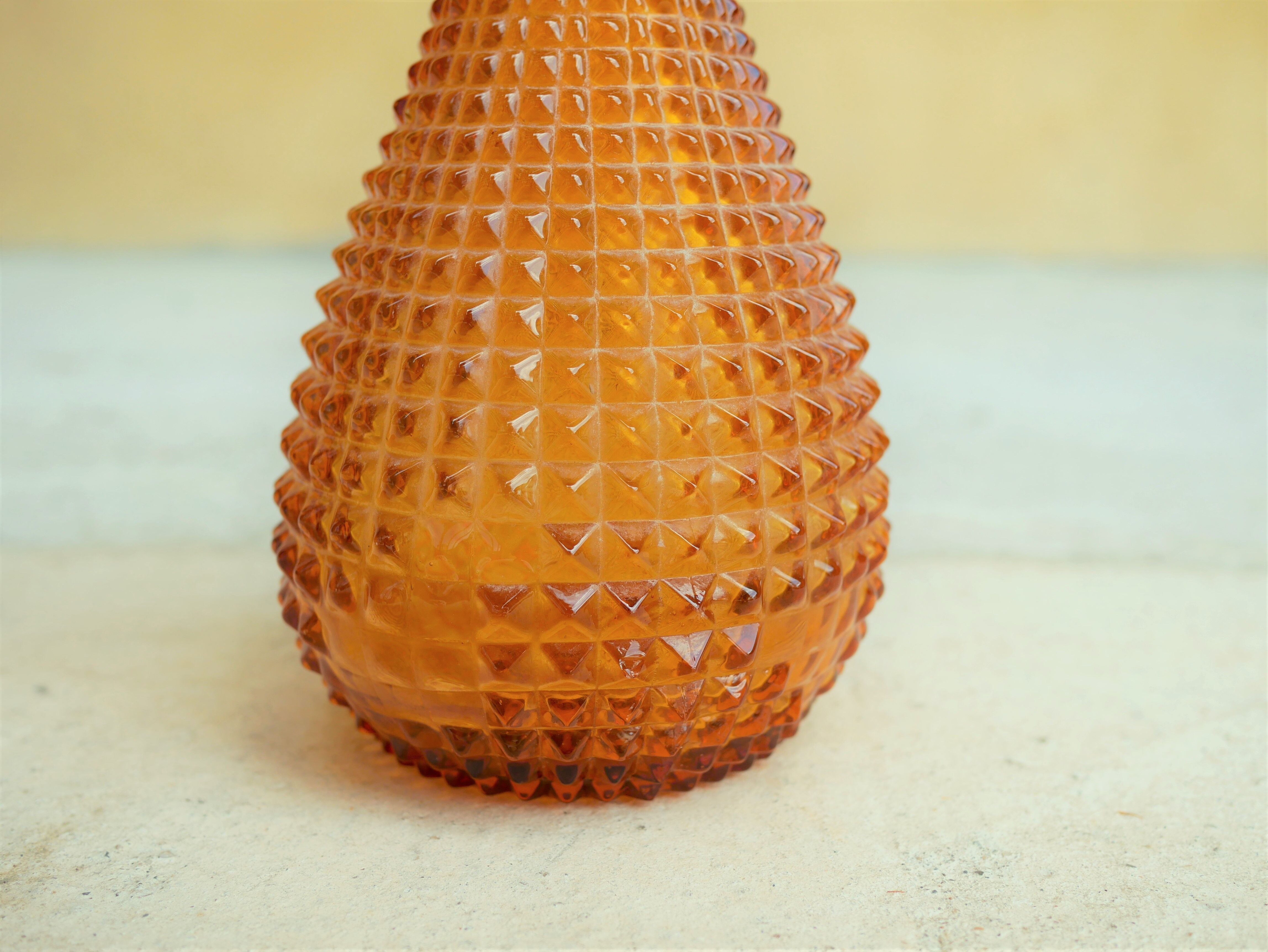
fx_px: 1466
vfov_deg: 36.0
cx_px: 634
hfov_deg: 46.8
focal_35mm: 40
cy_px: 476
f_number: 2.8
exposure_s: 1/250
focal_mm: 20
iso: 200
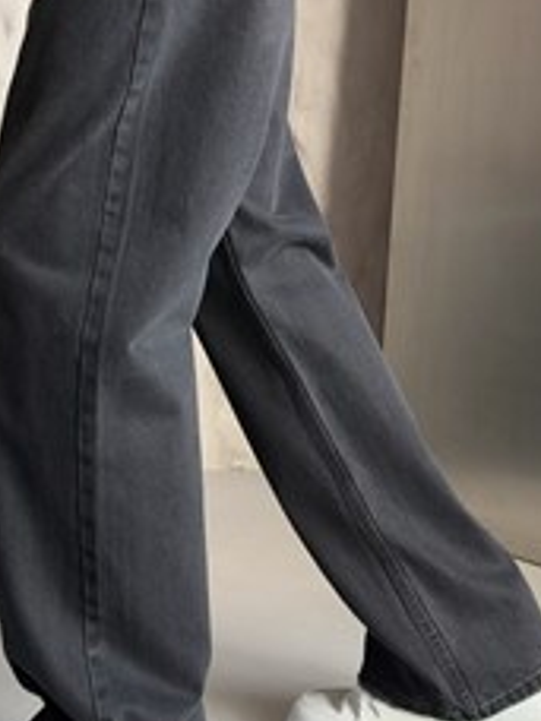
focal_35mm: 56
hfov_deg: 26.0
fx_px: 1167
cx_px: 206
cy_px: 169
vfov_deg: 33.6
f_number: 1.8
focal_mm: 6.93
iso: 100
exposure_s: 1/121
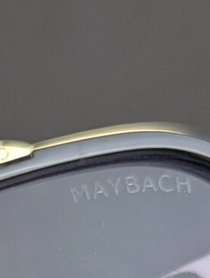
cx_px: -266
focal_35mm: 166
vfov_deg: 11.1
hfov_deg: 8.3
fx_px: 1338
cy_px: 488
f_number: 1.85
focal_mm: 6.81
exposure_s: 1/206
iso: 76
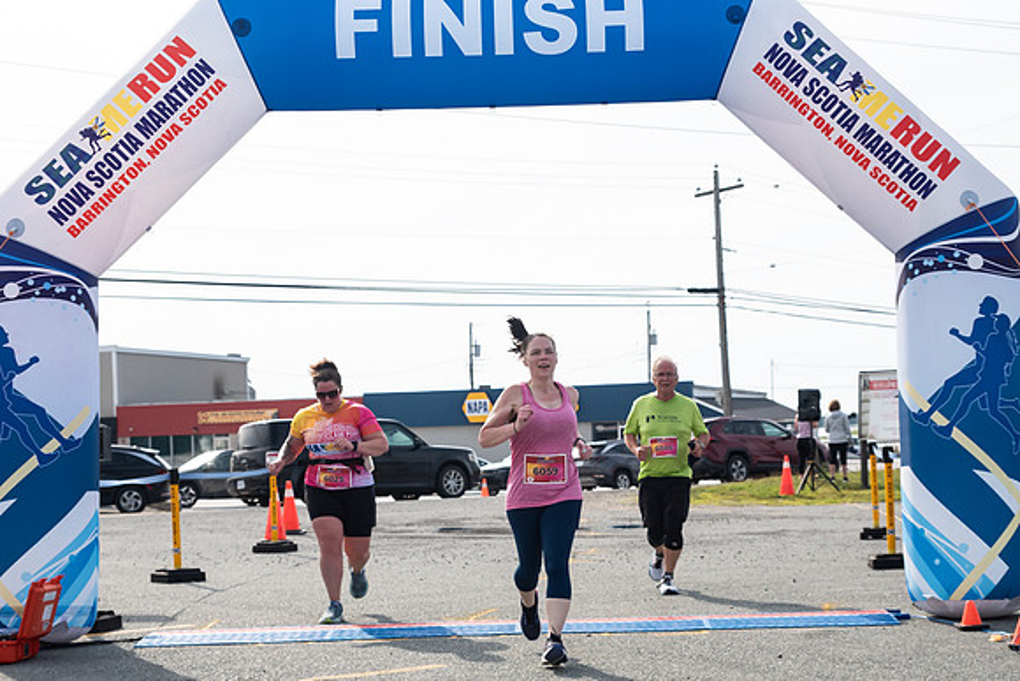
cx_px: 555
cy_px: 456
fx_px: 1823
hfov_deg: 31.2
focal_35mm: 64
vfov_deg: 21.1
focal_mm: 48
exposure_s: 1/3200
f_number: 4
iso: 800
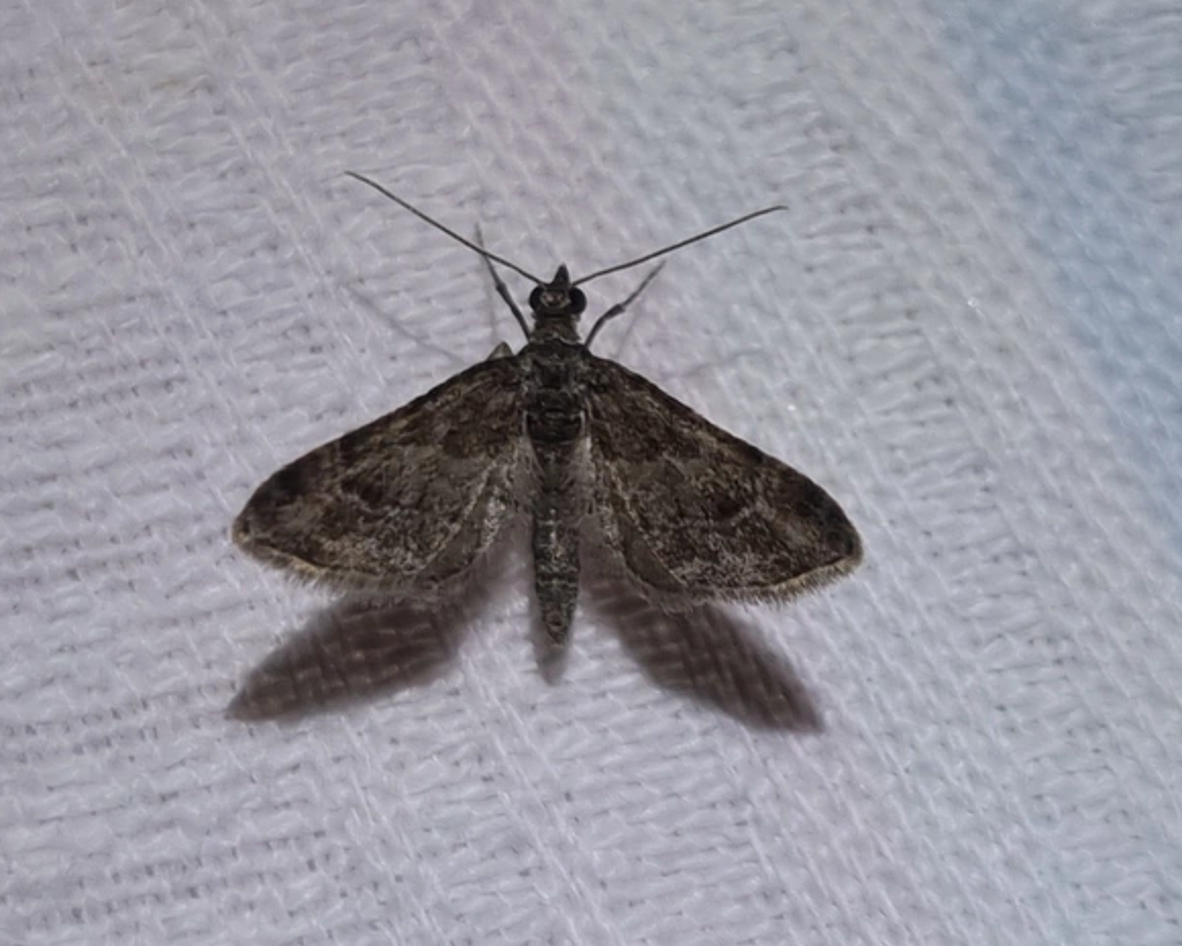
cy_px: 482
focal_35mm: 28
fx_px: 980
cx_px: 544
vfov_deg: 51.5
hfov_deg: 62.1
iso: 50
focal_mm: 5.4
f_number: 1.8
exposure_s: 1/185
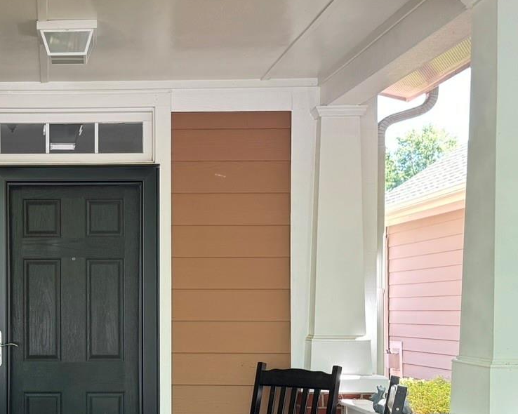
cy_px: 305
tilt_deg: -0.7
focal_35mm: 65
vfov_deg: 23.3
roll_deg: +0.0
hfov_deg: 27.9
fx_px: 996
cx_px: 41
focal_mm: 6.76
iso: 160
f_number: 1.78
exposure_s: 1/121
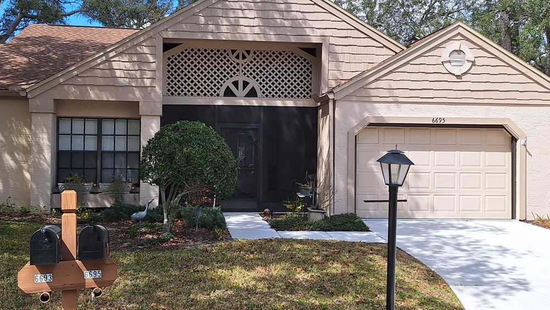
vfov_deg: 29.7
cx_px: 242
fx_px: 583
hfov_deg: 50.4
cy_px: 152
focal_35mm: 40
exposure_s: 1/2004
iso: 40
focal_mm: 5.54
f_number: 1.8
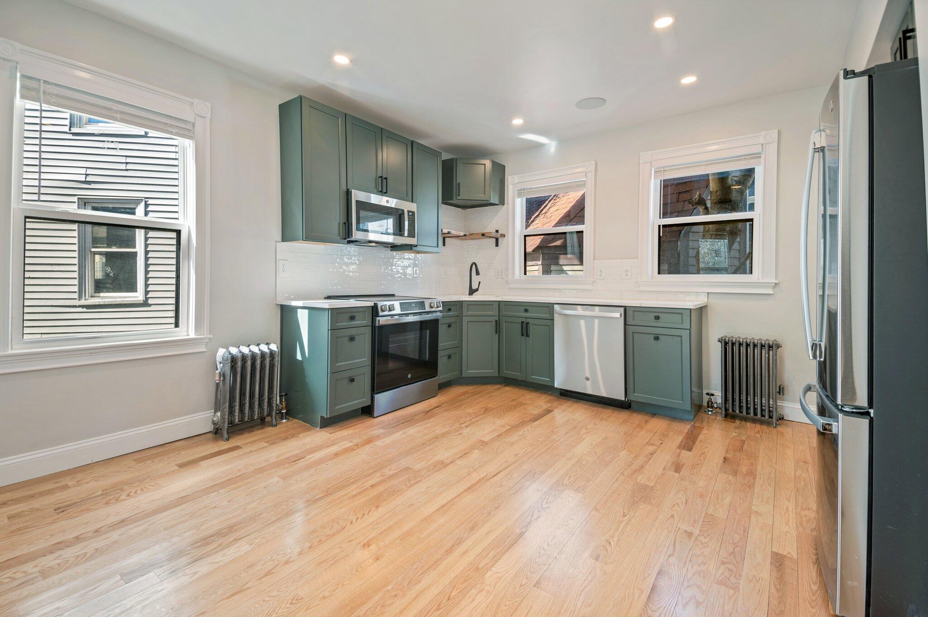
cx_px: 464
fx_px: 412
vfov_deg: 73.7
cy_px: 308
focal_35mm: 16
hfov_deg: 96.8
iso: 100
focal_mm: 16
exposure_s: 1/6
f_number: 9
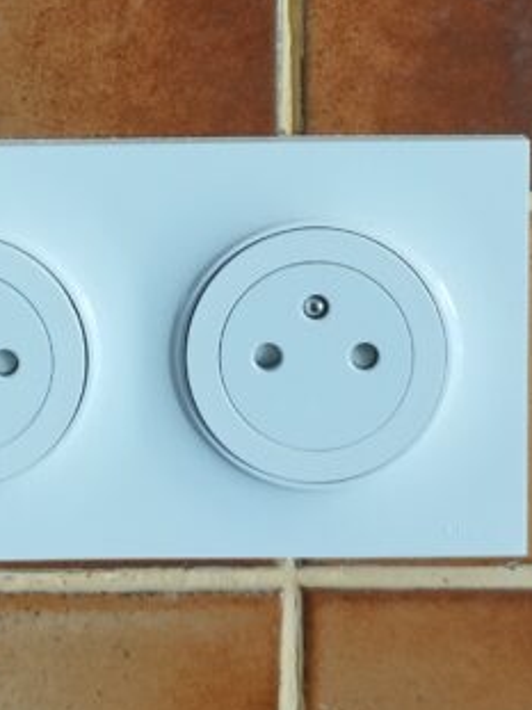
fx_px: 1620
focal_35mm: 79
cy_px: 82
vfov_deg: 24.1
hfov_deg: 18.6
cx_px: 194
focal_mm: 5.89
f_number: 1.89
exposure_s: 1/50
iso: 570
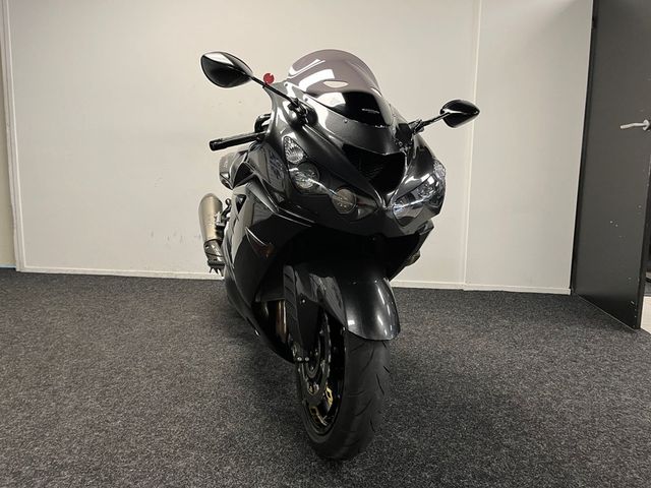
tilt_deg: -8.7
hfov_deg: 67.3
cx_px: 326
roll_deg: +1.4
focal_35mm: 26
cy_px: 244
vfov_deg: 53.1
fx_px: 489
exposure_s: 1/50
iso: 125
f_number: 1.6
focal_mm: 5.1
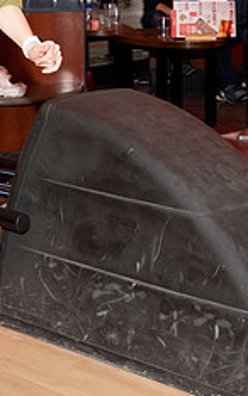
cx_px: 2
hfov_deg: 10.8
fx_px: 1306
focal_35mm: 121
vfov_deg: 17.1
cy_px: 68
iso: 2000
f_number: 5.6
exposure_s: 1/100
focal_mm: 41
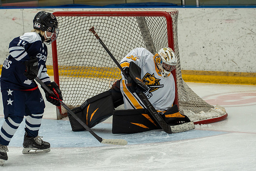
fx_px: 1600
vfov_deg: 6.1
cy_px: 86
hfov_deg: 9.1
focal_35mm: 225
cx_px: 128
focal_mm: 150
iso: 800
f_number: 3.5
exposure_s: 1/1600
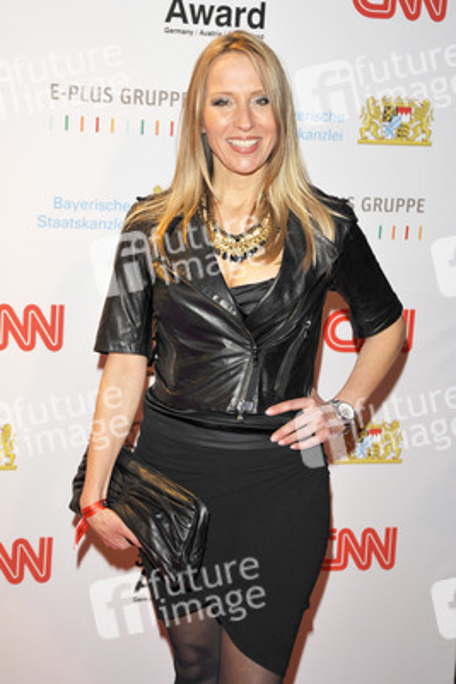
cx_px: 228
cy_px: 342
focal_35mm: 70
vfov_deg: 28.8
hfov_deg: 19.5
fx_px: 1329
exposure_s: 1/250
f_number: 6.3
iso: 800
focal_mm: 70
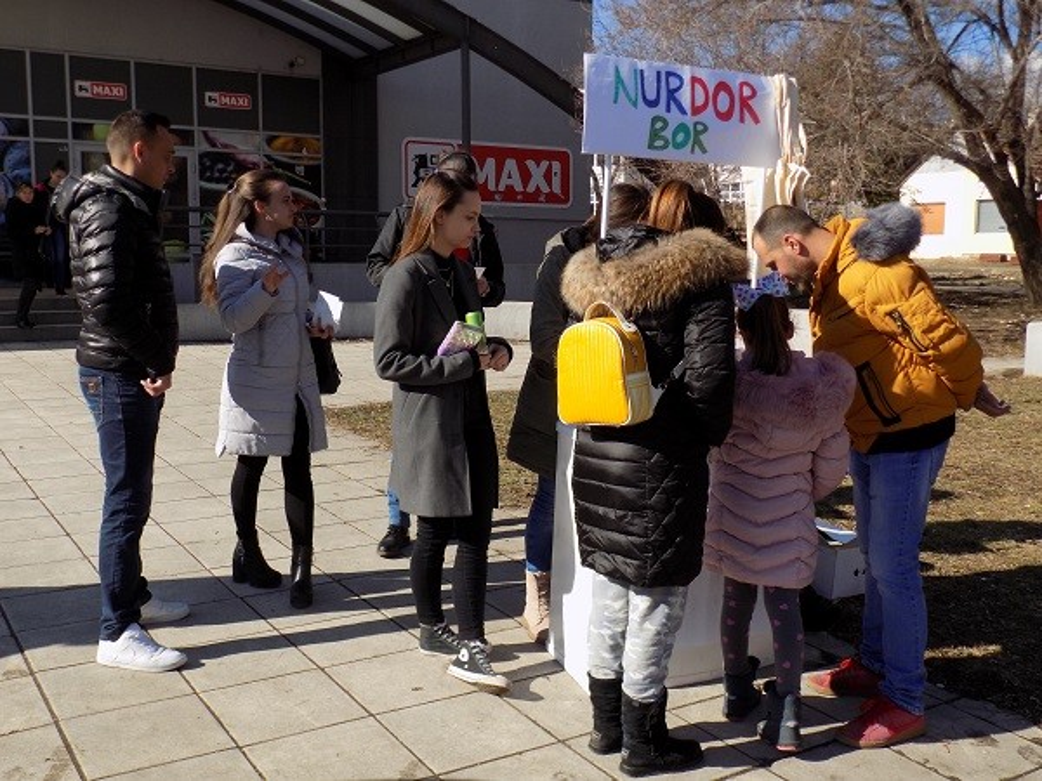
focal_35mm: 34
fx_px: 1023
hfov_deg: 54.0
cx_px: 521
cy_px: 390
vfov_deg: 41.8
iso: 80
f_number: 3.4
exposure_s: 1/800
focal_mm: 6.1
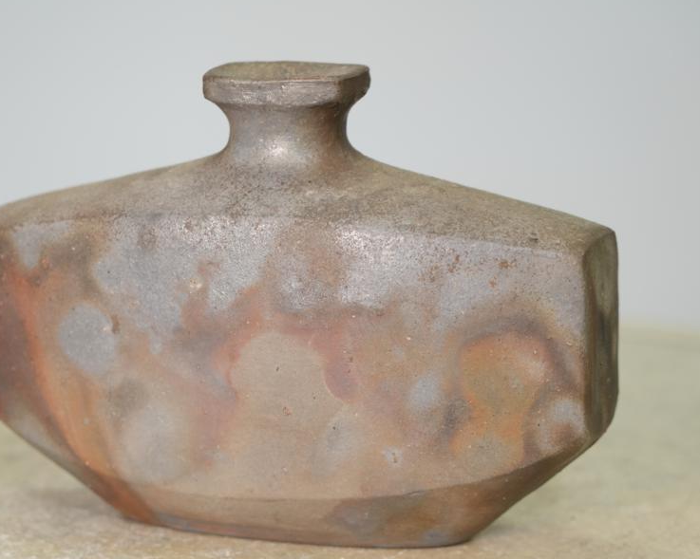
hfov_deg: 13.3
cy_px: 333
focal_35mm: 145
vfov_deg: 10.6
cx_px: 279
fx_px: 3003
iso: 1250
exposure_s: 1/125
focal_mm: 105
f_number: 4
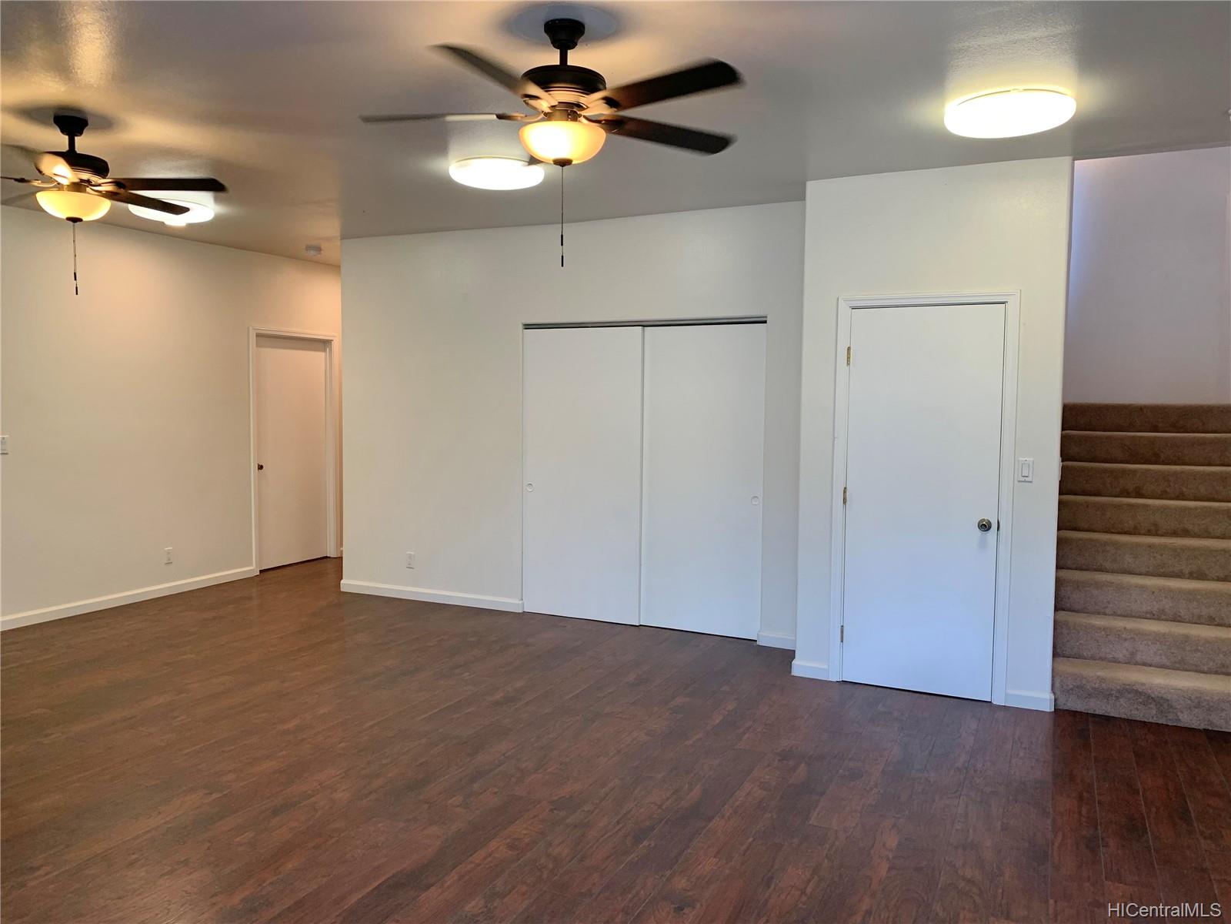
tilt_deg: -4.7
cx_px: 616
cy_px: 462
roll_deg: -1.0
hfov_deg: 67.3
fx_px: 925
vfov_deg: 53.1
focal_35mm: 26
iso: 64
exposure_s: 1/60
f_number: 1.8
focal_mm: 4.25
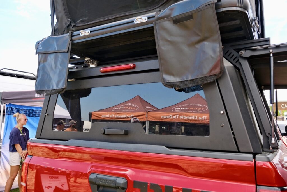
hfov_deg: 63.7
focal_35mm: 29
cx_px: 144
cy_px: 96
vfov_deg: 45.0
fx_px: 231
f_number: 5.6
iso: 320
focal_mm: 19.2
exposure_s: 1/200
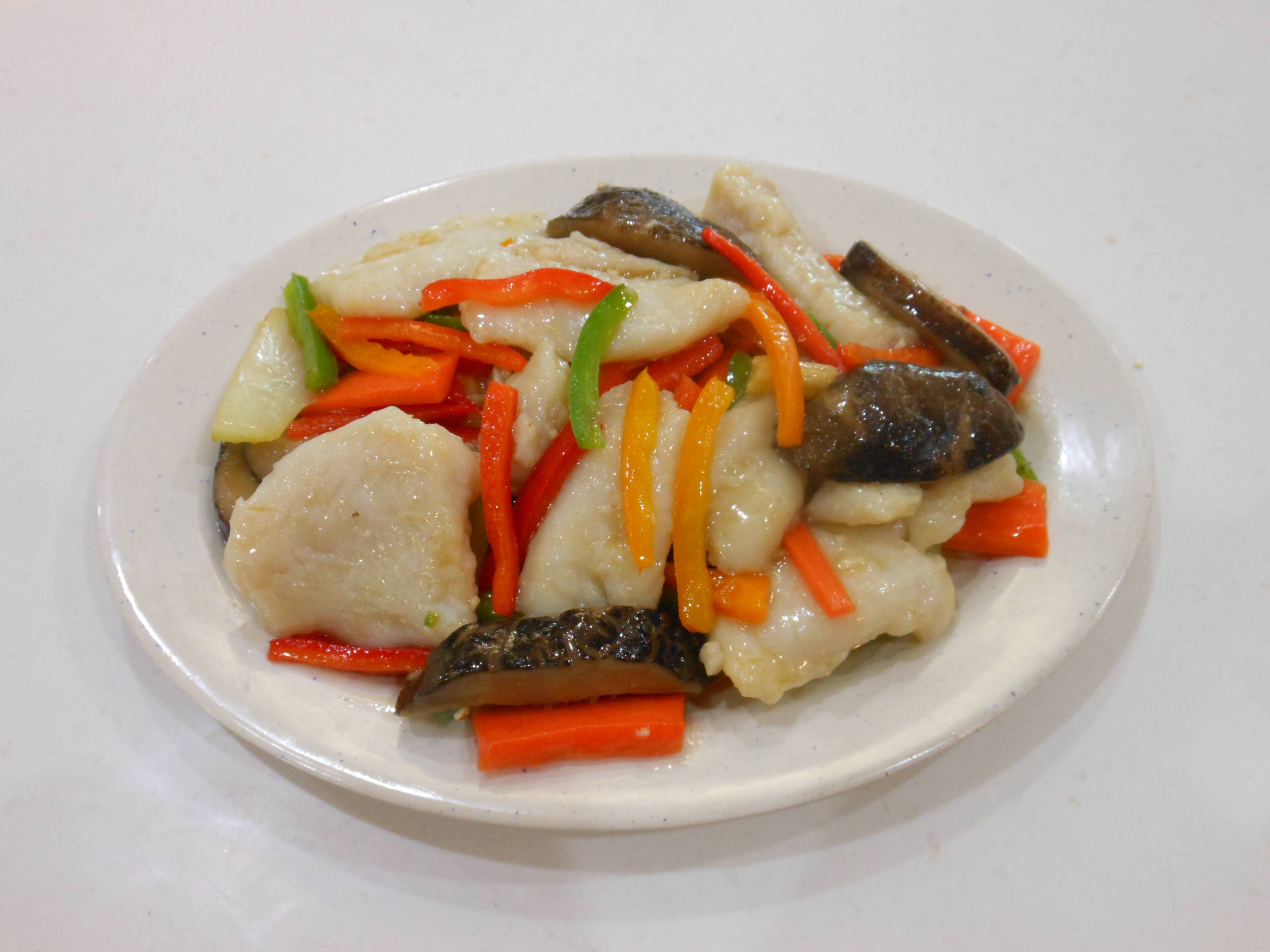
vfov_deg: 42.9
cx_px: 635
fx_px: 1211
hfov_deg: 55.4
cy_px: 476
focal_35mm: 33
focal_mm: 6
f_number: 3.5
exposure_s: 1/15
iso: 400
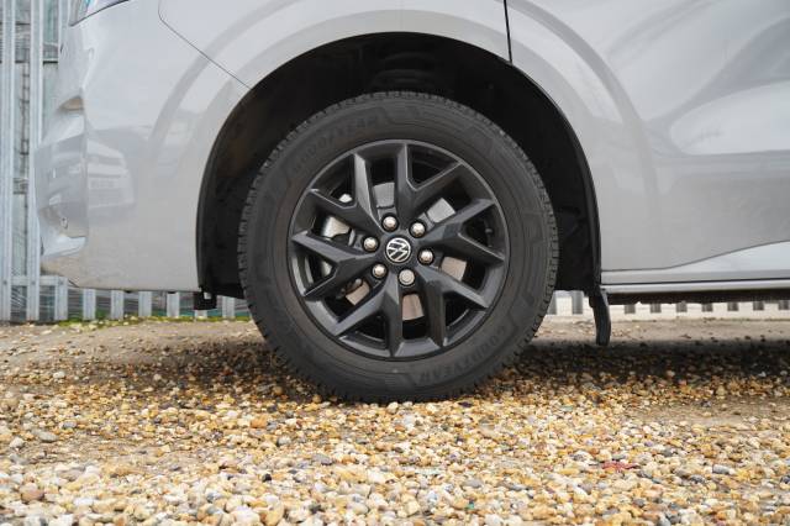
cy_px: 263
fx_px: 888
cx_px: 395
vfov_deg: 33.0
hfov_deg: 47.9
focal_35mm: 40
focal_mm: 27
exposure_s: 1/200
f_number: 4.5
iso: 640
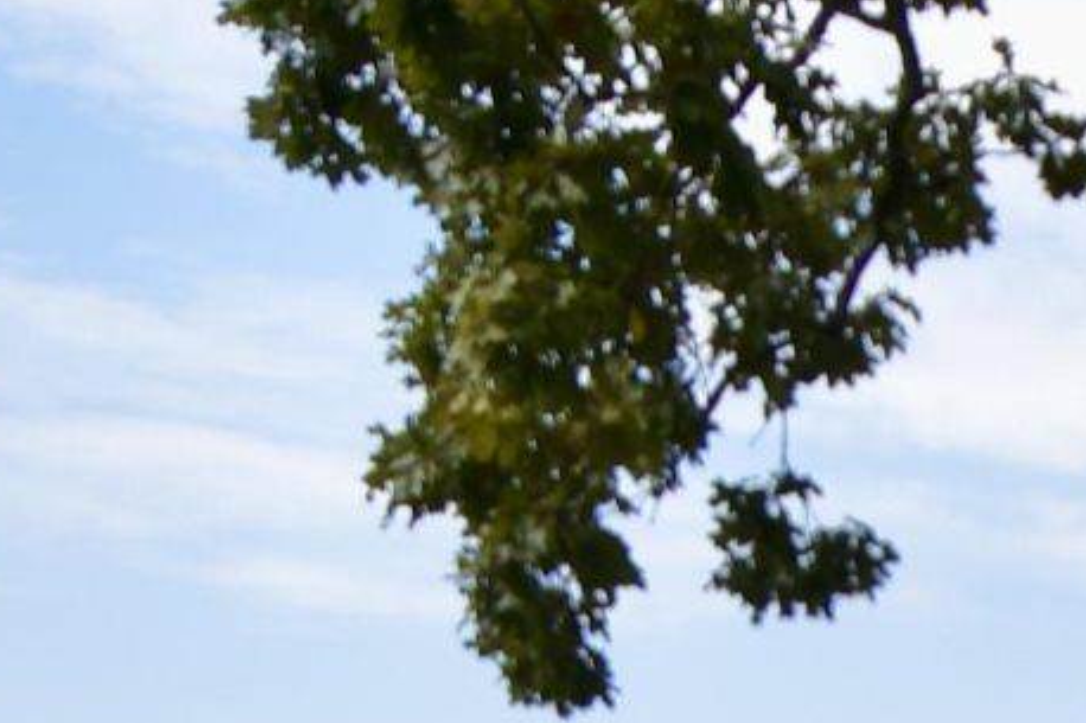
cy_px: 1538
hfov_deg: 11.4
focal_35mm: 141
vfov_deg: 9.0
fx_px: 4252
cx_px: 2815
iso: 100
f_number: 7.1
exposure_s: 1/200
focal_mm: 14
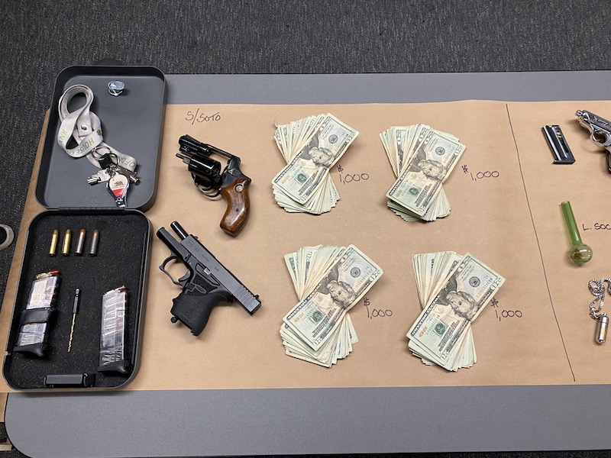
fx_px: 459
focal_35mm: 26
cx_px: 306
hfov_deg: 67.3
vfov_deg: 53.1
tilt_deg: -72.1
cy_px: 229
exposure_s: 1/60
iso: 160
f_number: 1.8
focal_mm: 4.25
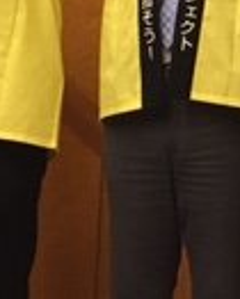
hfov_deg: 10.5
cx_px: 430
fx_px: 1224
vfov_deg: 13.6
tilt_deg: +7.8
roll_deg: -0.7
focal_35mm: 138
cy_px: -57
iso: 200
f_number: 2.2
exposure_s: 1/30
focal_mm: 4.15
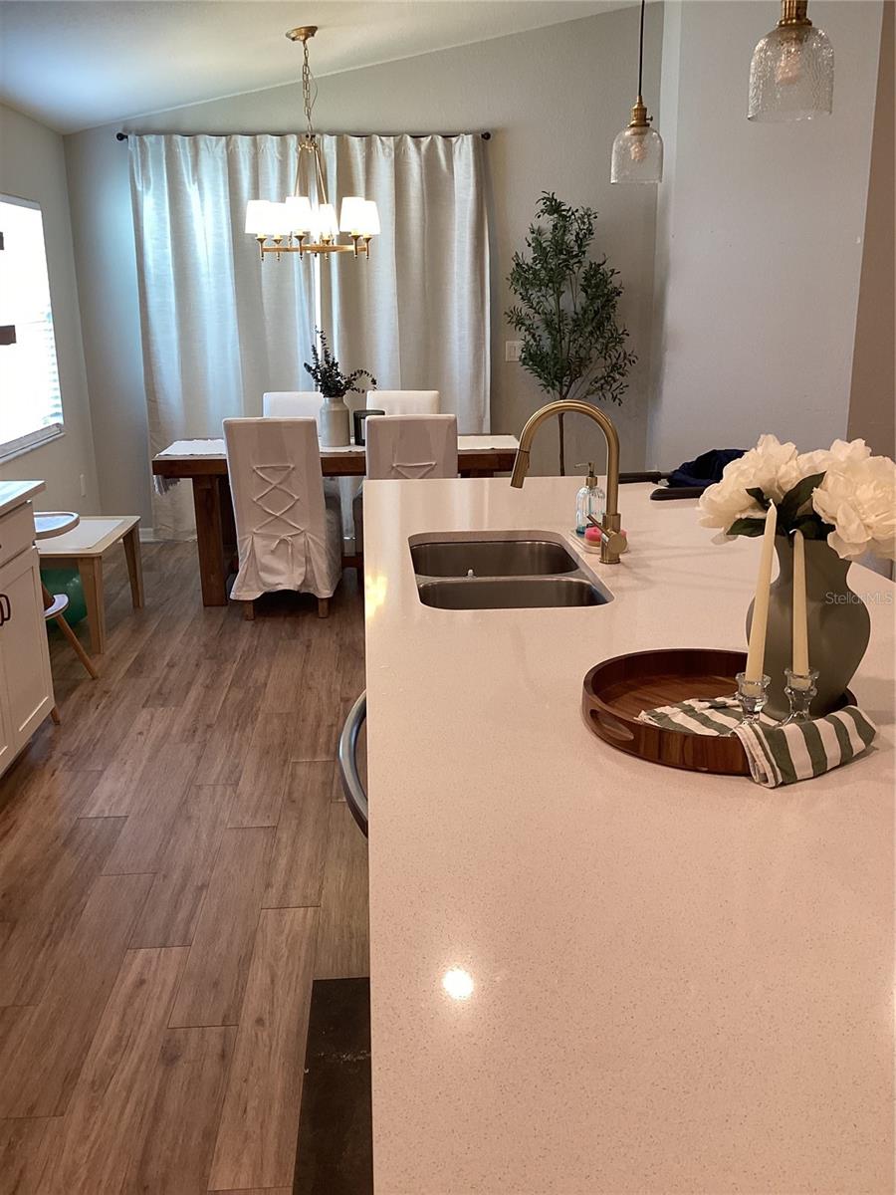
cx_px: 448
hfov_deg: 45.4
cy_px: 598
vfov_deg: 58.4
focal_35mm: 31
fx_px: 1070
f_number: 2.4
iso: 100
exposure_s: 1/60
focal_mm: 3.3
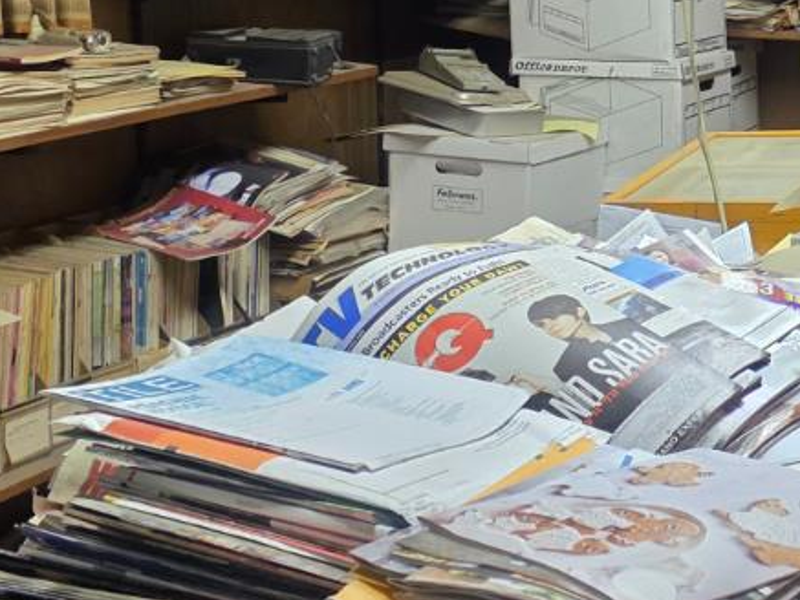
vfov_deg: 18.5
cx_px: 870
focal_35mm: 79
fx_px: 1826
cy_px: 107
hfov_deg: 23.3
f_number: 1.7
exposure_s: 1/120
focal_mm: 6.3
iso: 500
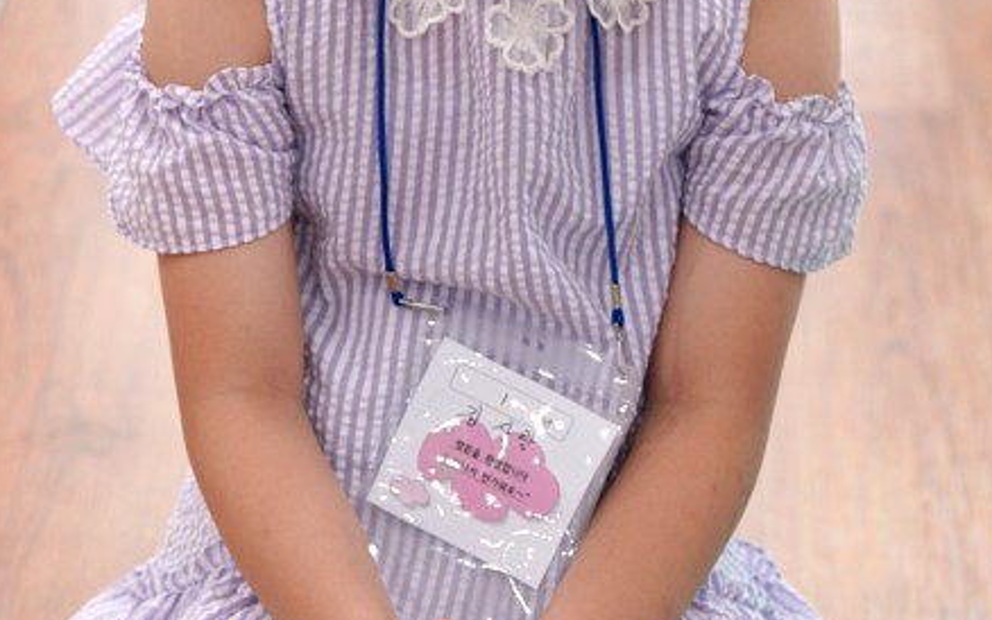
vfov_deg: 6.6
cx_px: 356
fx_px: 5381
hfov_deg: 10.5
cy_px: 138
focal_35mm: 199
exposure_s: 1/160
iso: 1250
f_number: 4
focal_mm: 95
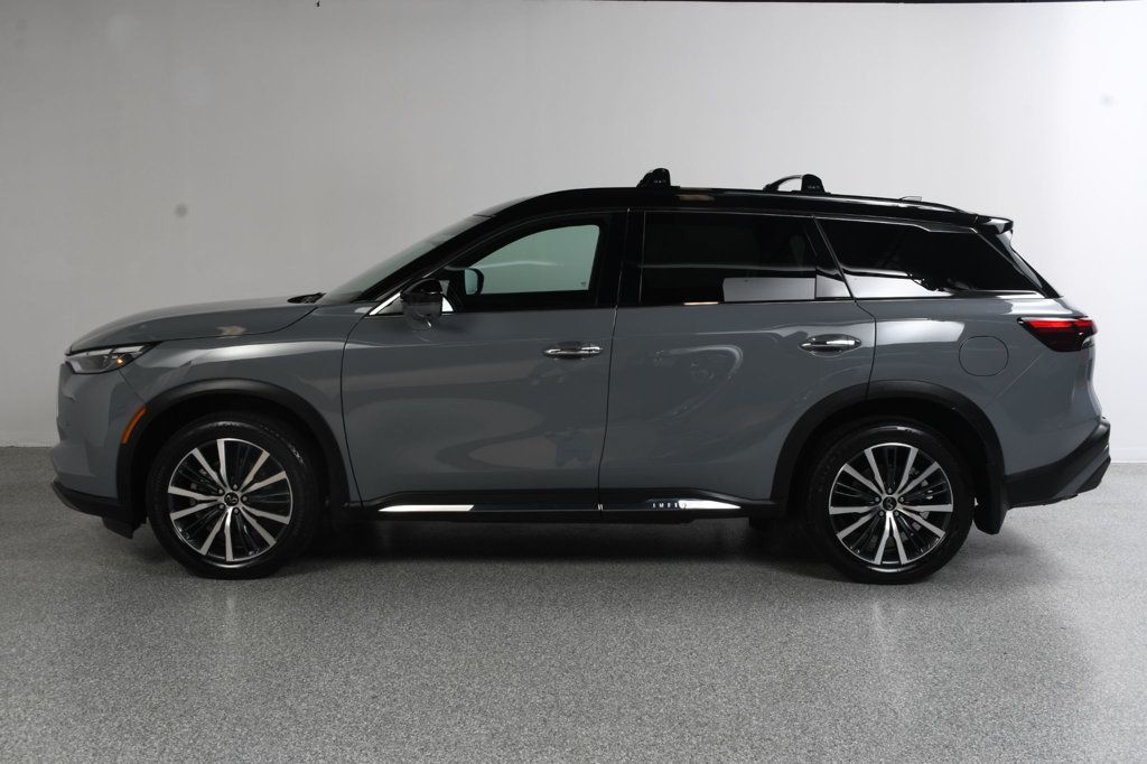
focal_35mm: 39
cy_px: 382
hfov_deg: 49.6
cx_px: 574
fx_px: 1242
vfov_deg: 34.2
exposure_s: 1/125
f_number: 11
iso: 100
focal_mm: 26
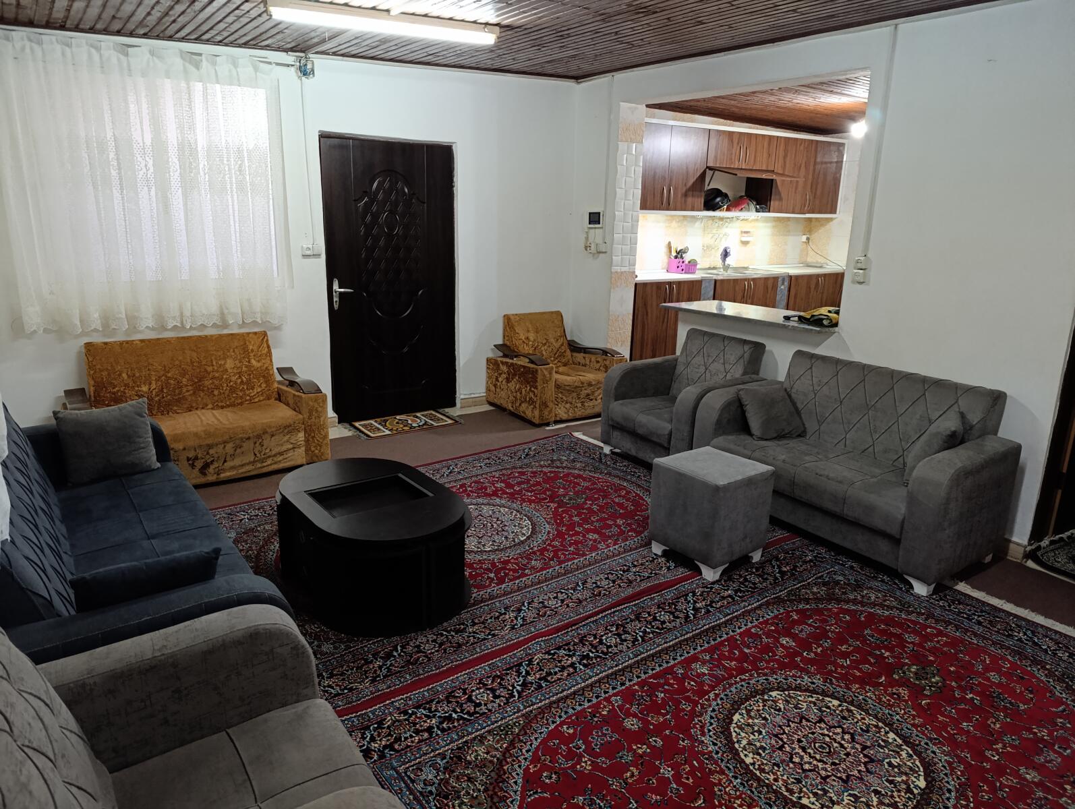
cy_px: 404
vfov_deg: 59.0
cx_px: 538
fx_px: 715
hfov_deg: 73.8
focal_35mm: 23
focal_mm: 6.14
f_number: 1.6
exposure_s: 1/60
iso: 1250
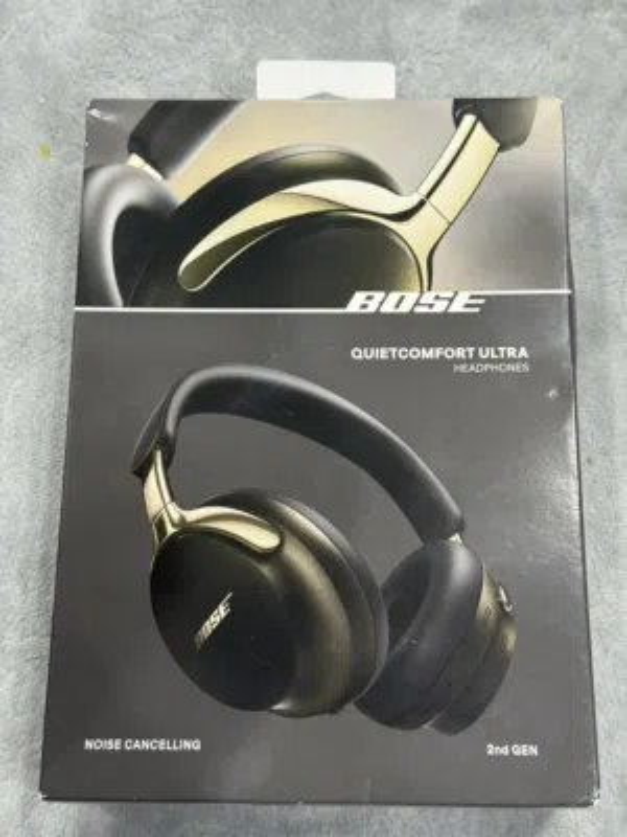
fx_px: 1159
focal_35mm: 48
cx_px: 314
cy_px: 418
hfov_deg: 30.3
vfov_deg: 39.7
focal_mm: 6.76
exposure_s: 1/60
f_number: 1.78
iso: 250
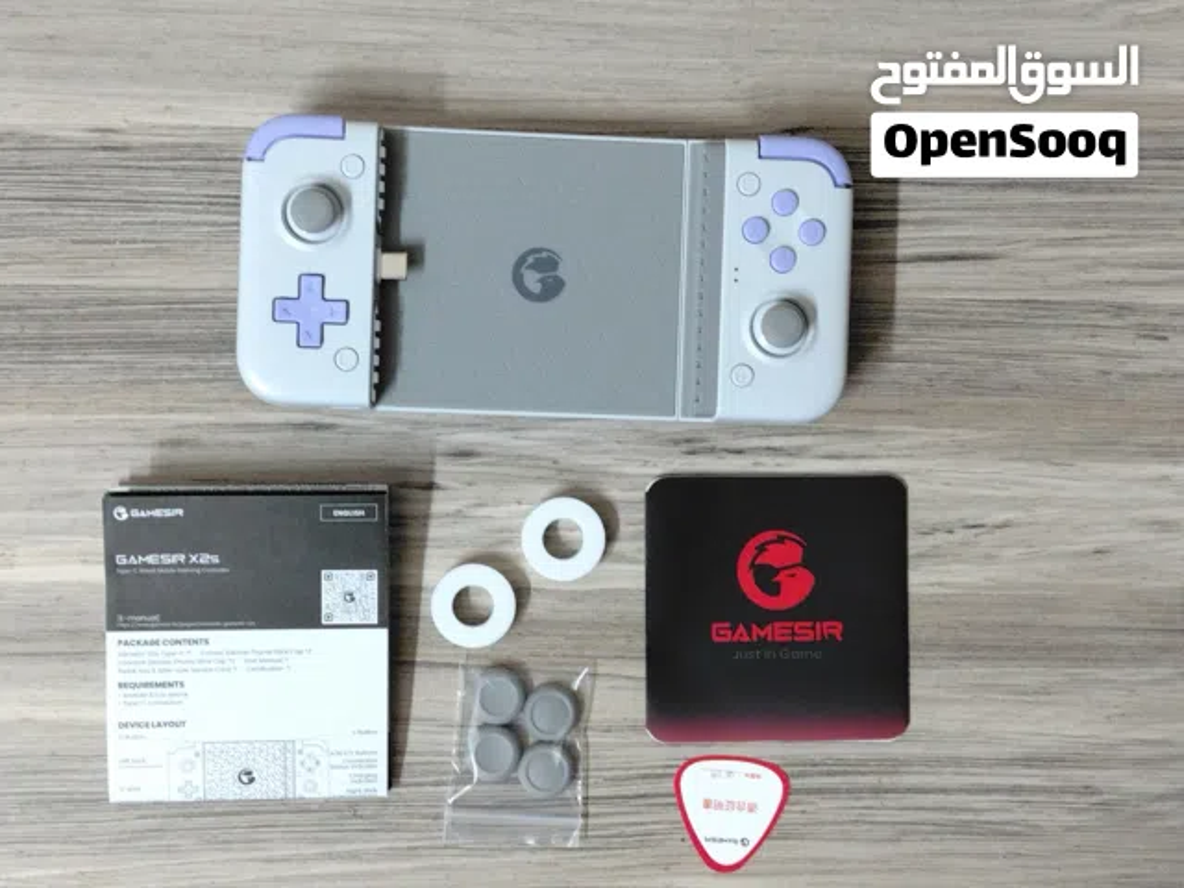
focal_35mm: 55
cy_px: 444
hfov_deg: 34.9
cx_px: 592
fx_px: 1881
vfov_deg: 26.6
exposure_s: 1/15
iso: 500
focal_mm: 4.05
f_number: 1.8
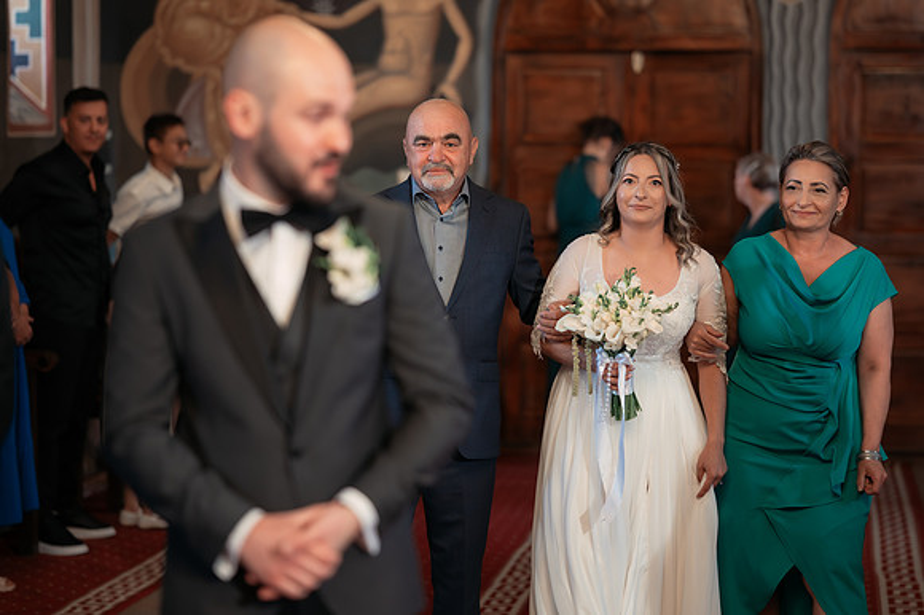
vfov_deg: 14.6
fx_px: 2396
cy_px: 289
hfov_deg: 21.8
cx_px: 469
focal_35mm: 93
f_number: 2
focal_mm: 85
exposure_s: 1/200
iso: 1600
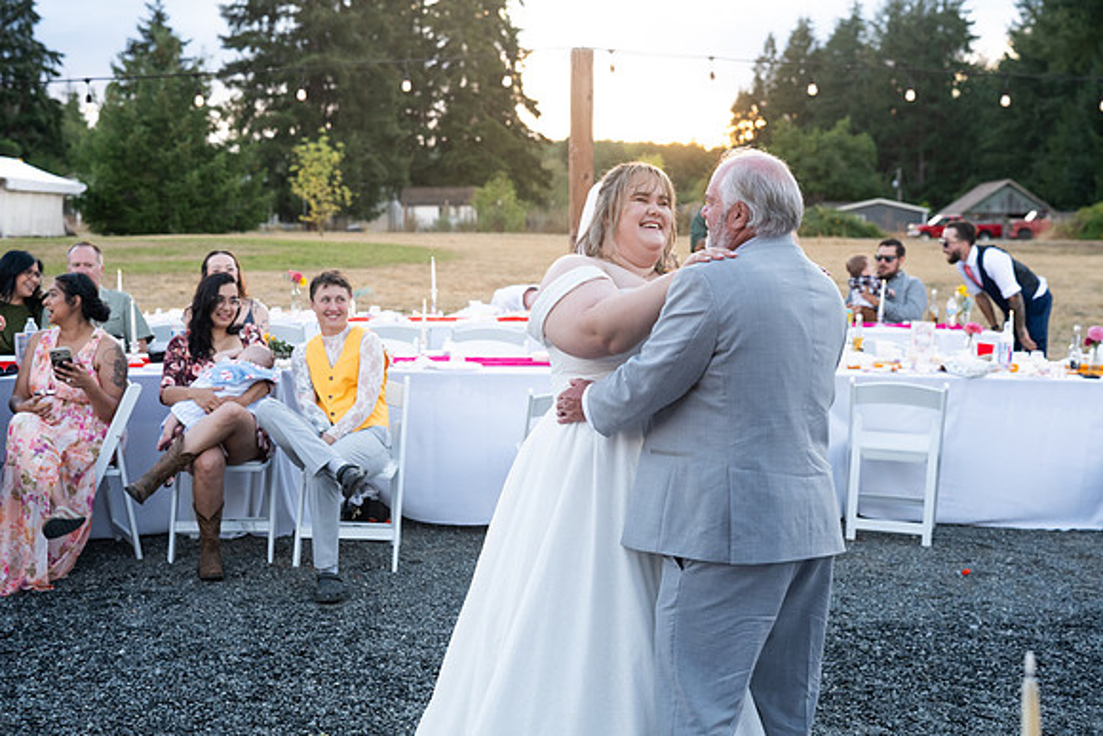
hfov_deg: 41.9
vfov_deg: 28.7
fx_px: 1440
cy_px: 368
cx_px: 552
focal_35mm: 47
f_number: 4
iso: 1600
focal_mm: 47
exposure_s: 1/500
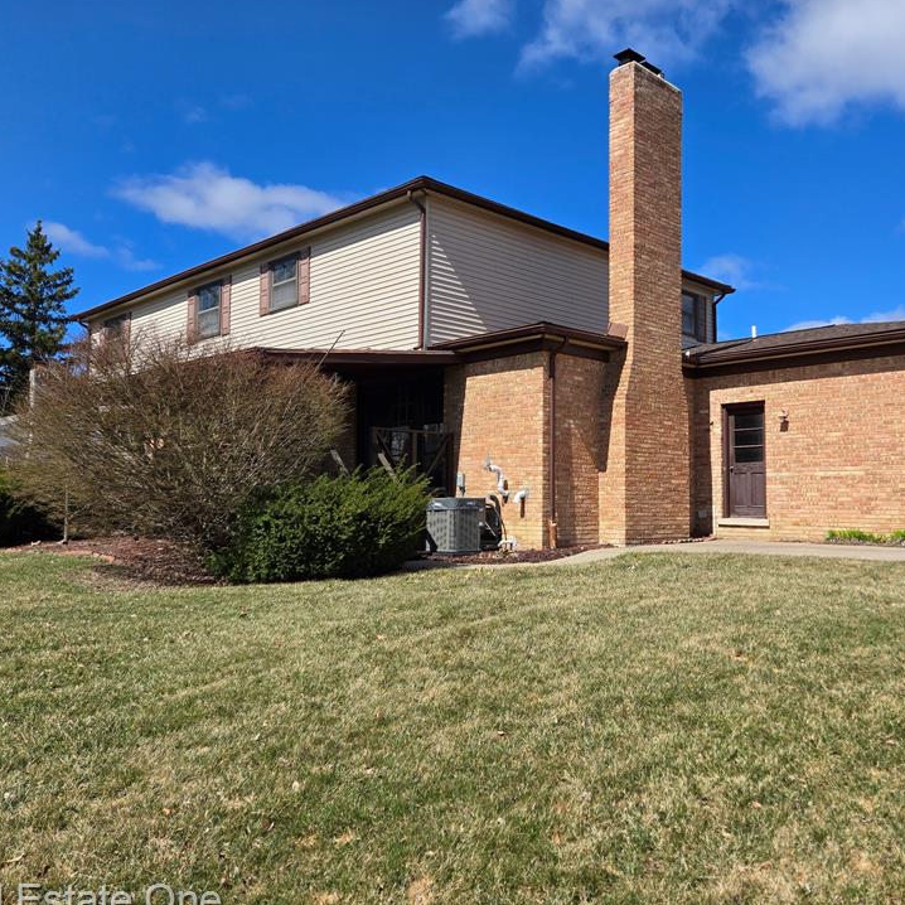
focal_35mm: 29
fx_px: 858
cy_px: 445
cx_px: 557
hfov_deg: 55.1
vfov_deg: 55.6
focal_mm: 5.4
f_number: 1.8
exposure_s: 1/2252
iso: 25
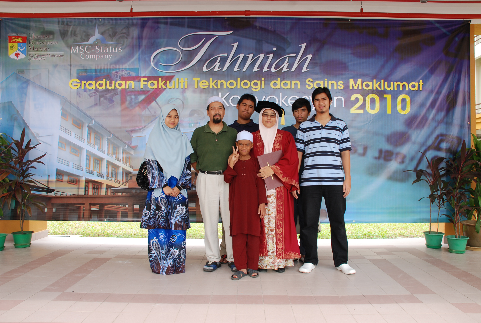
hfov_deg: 61.8
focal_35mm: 30
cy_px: 162
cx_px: 240
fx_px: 402
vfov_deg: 43.8
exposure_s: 1/100
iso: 200
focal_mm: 20
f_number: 5.6
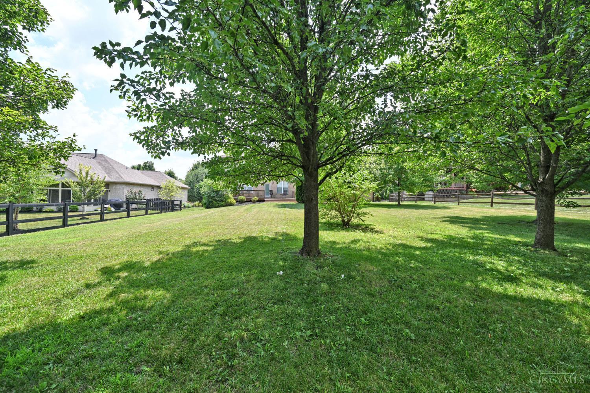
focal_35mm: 14
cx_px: 295
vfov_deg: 81.2
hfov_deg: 104.3
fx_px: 229
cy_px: 196
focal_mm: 14
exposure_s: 1/250
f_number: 5.6
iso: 100
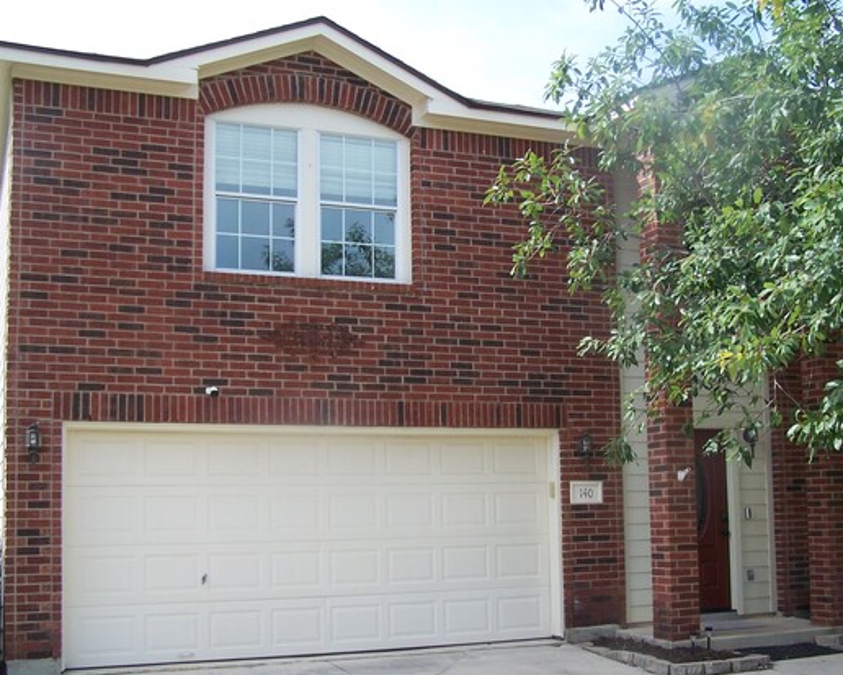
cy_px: 360
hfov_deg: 40.1
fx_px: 1148
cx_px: 510
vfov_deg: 32.7
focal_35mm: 46
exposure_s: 1/500
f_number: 2.8
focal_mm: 6.3
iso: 80
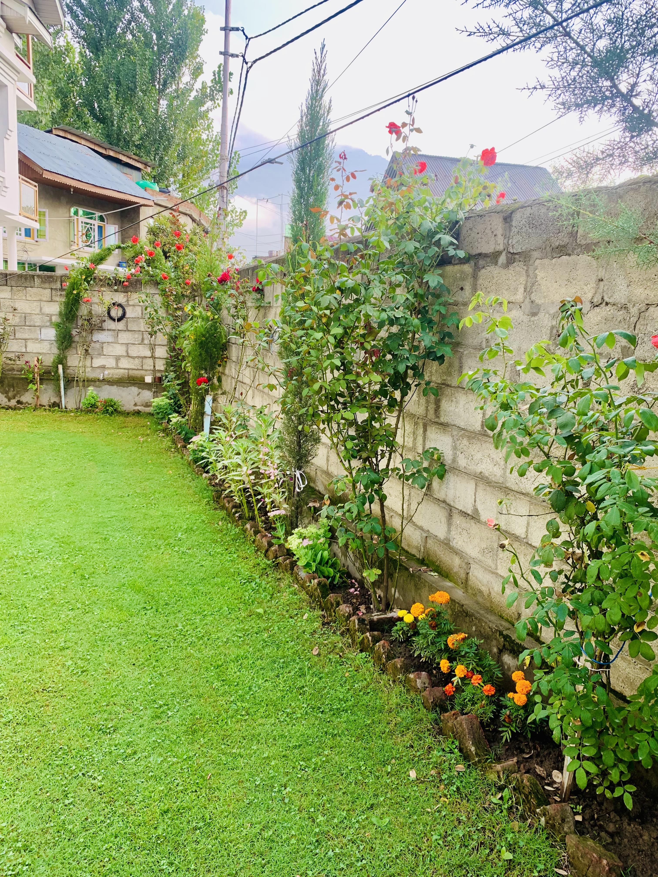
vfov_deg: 67.3
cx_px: 329
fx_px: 659
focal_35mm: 26
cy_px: 438
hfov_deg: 53.1
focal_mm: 4.25
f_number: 1.8
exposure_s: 1/149
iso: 25
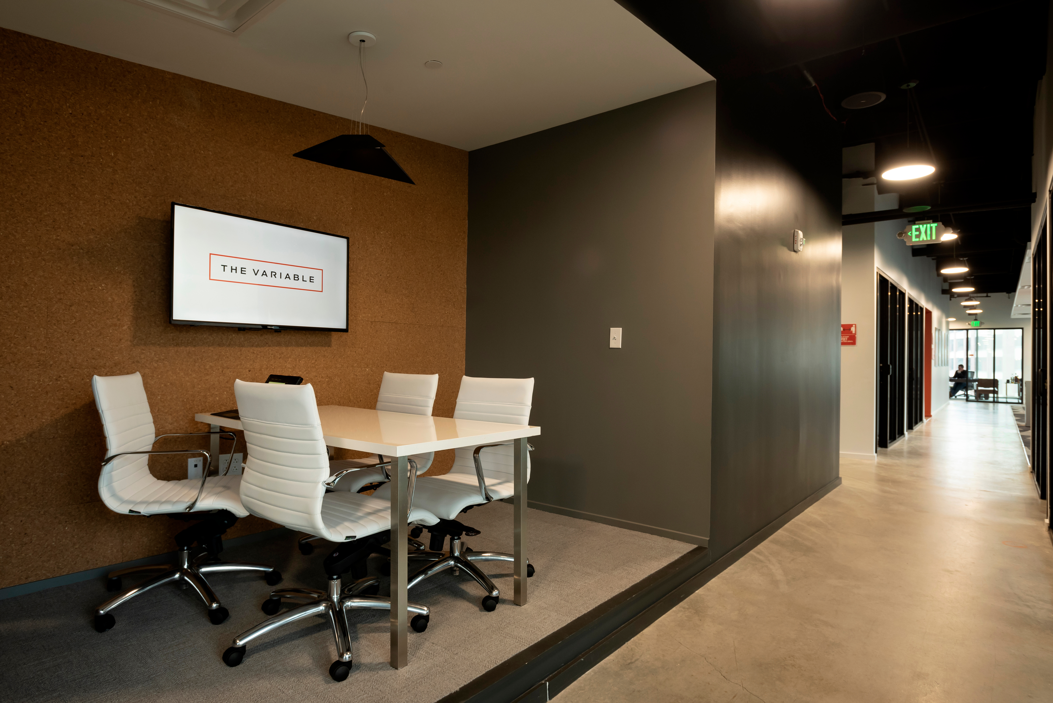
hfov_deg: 73.7
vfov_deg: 53.2
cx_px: 526
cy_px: 352
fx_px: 702
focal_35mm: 24
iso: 640
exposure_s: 1/20
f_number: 8
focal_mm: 24
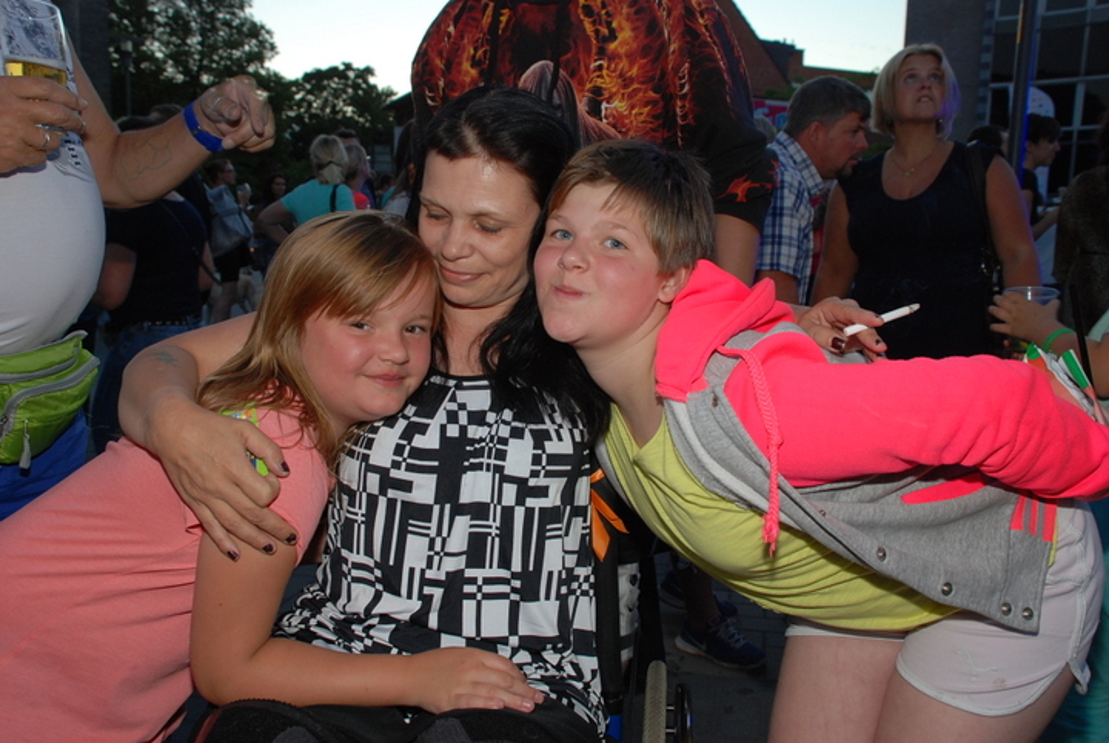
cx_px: 554
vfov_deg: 40.1
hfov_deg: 57.2
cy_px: 372
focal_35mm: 33
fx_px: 1018
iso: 320
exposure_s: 1/60
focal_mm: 22
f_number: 5.6
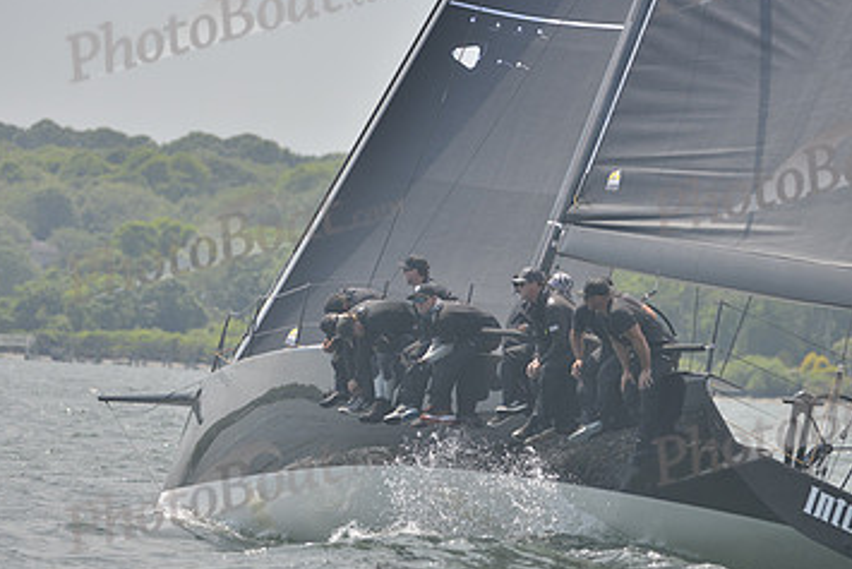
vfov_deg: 4.2
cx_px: 530
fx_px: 7742
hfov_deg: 6.3
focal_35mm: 327
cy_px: 333
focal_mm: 200
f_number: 4
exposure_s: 1/1600
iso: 200
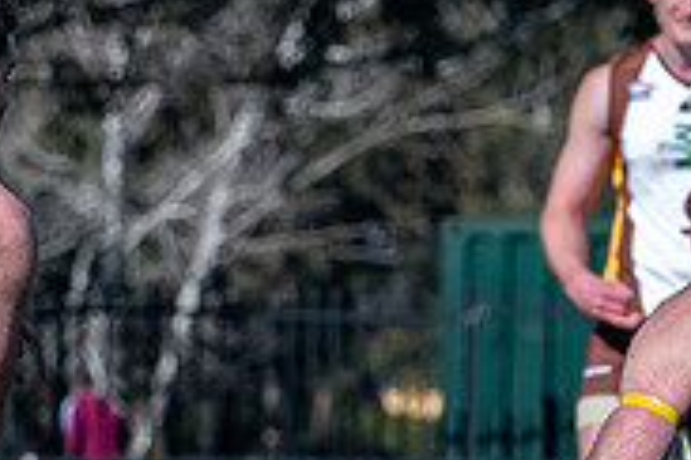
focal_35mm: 1428
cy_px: 613
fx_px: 27408
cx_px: -571
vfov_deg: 1.0
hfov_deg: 1.4
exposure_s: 1/1000
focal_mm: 135
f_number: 5
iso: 200
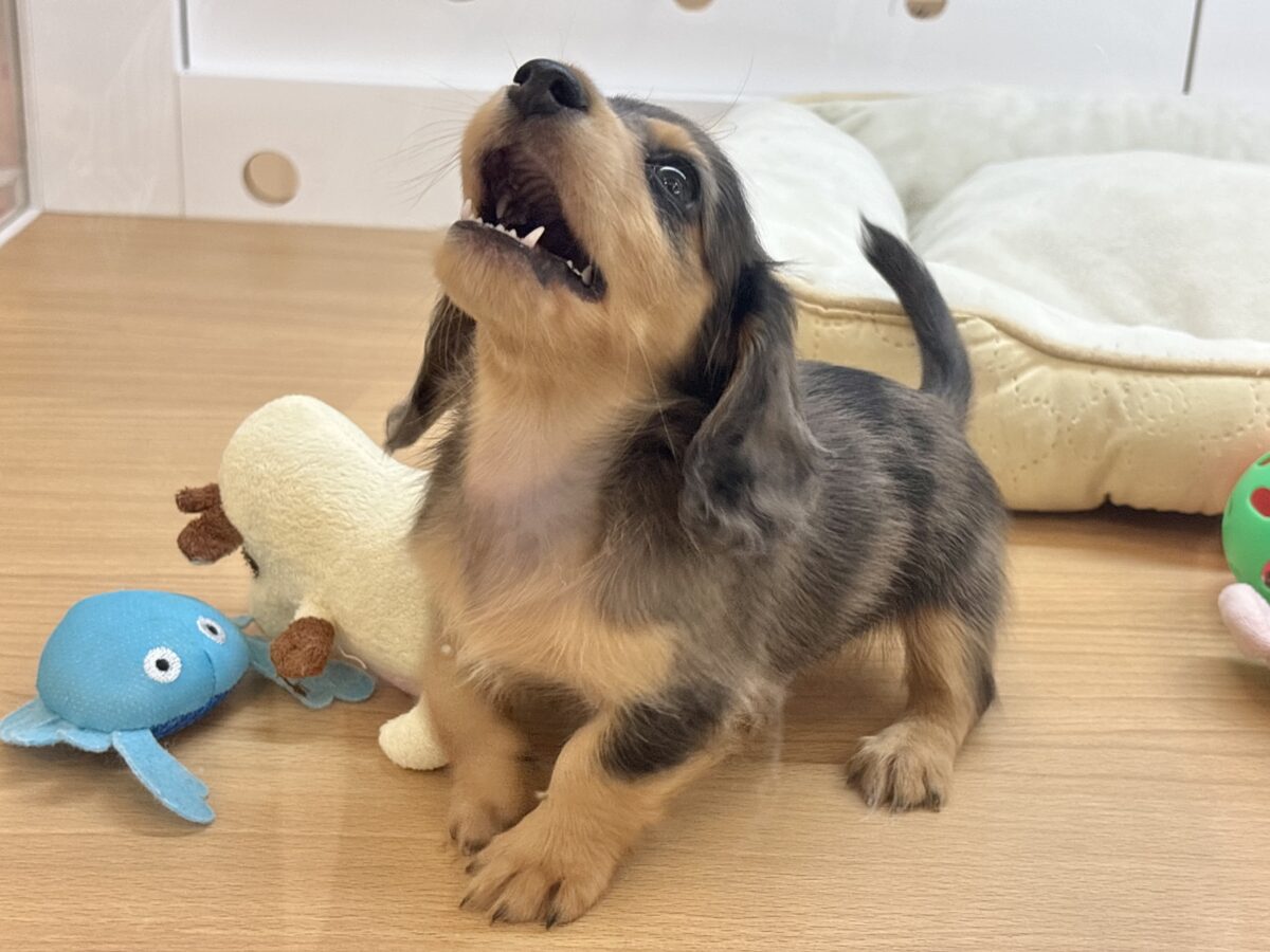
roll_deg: -2.2
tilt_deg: -21.7
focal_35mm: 52
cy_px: 476
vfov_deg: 28.0
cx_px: 635
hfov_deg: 36.8
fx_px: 1908
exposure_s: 1/50
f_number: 1.6
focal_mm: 5.96
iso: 40
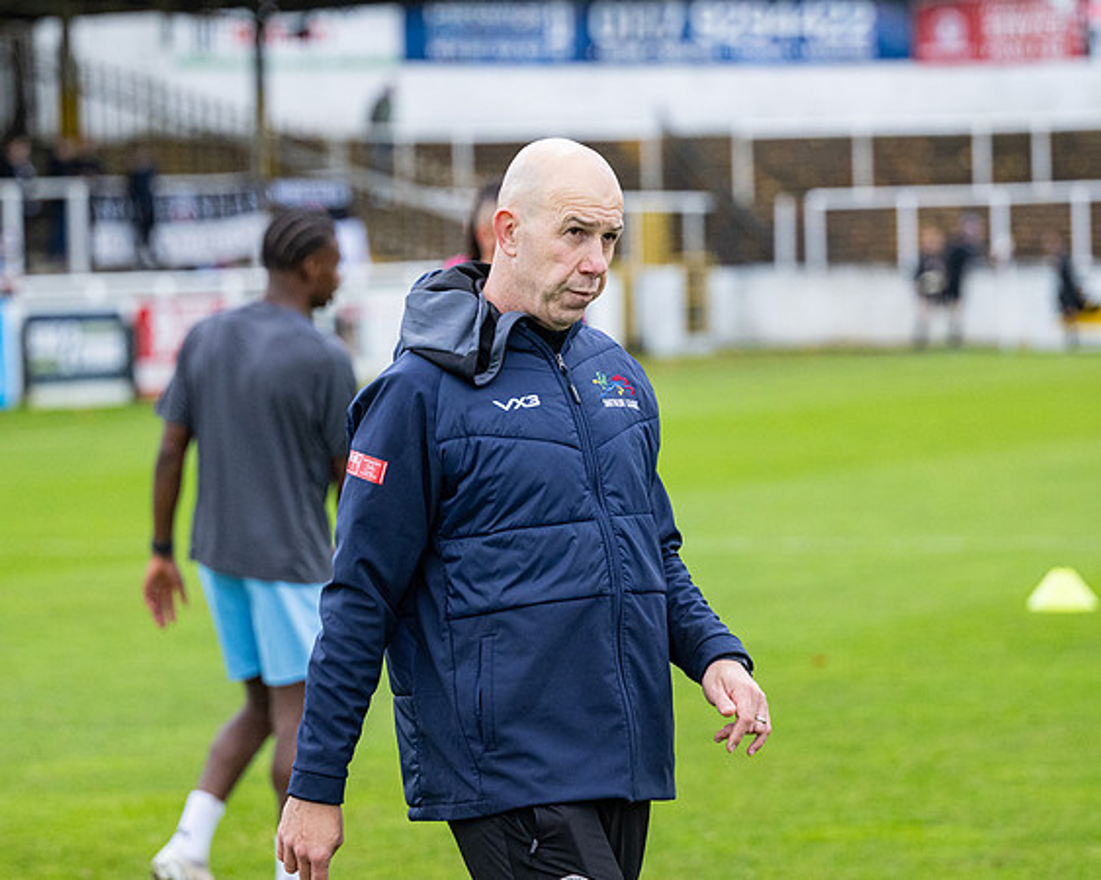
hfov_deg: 10.4
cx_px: 517
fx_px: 6056
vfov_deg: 8.3
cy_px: 440
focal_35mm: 186
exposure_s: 1/640
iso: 1000
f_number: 2.8
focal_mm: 110
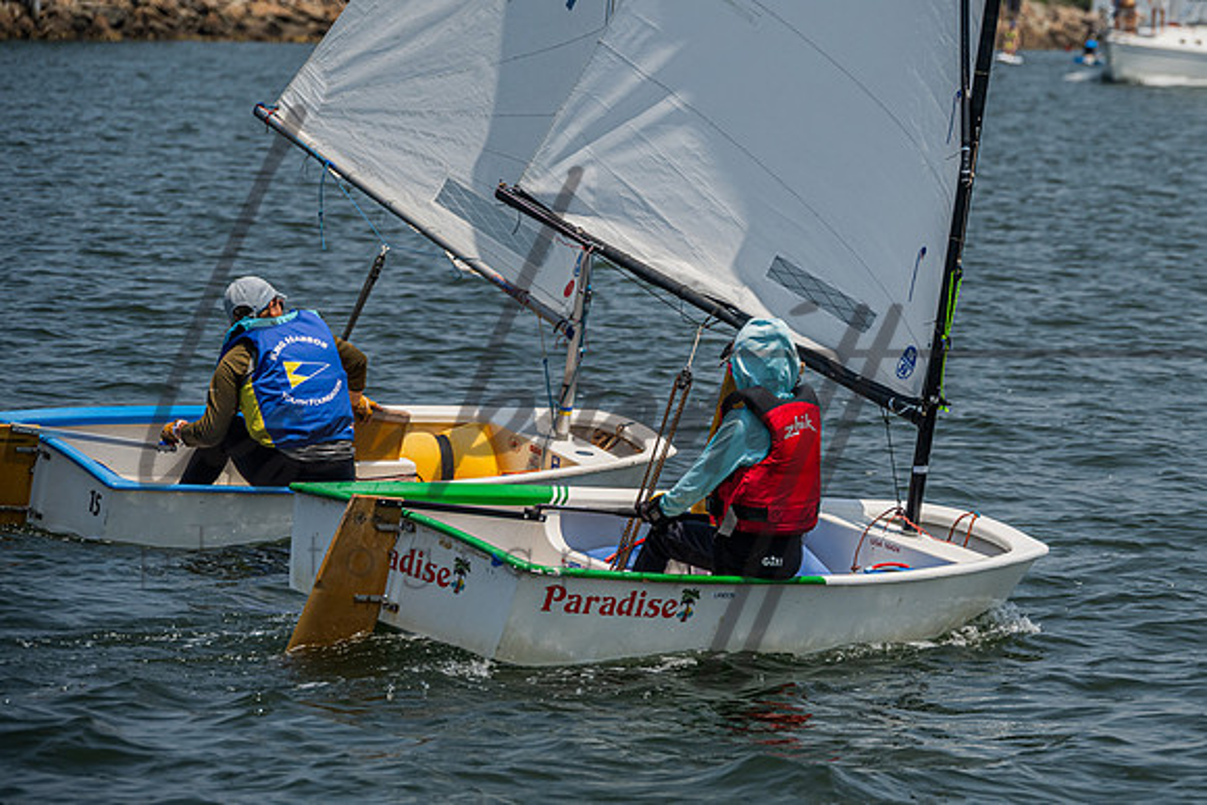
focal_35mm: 256
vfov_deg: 5.4
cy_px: 313
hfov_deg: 8.0
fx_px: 8575
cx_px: 812
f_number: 8
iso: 320
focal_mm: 190
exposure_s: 1/1600
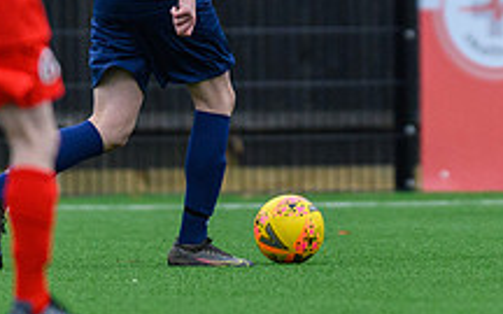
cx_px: 416
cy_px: 77
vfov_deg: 0.9
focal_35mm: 1518
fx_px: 20809
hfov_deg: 1.4
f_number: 2.8
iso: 3200
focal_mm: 400
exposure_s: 1/2000
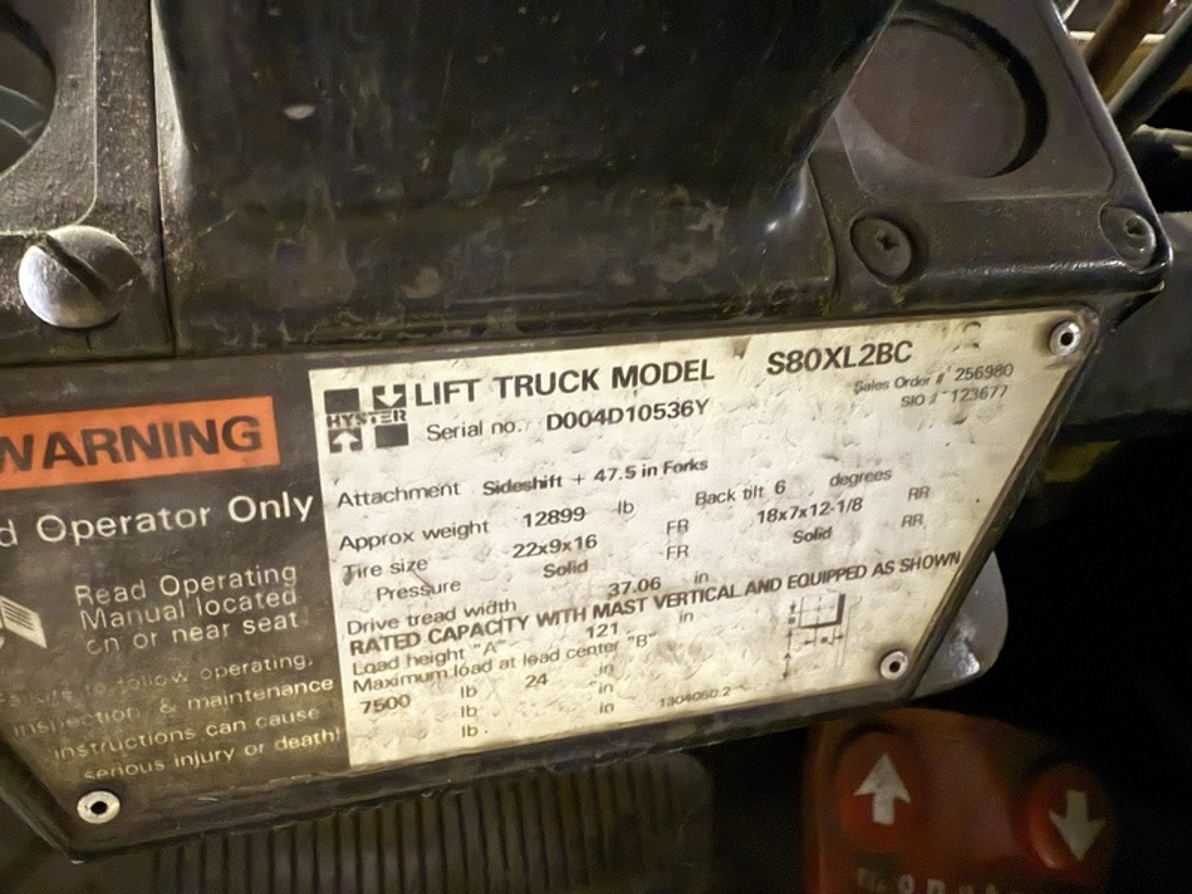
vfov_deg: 56.8
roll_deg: -4.0
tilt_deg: -32.7
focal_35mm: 24
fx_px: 826
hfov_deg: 71.6
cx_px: 596
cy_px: 447
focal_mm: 2.22
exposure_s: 1/15
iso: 1000
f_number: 2.2
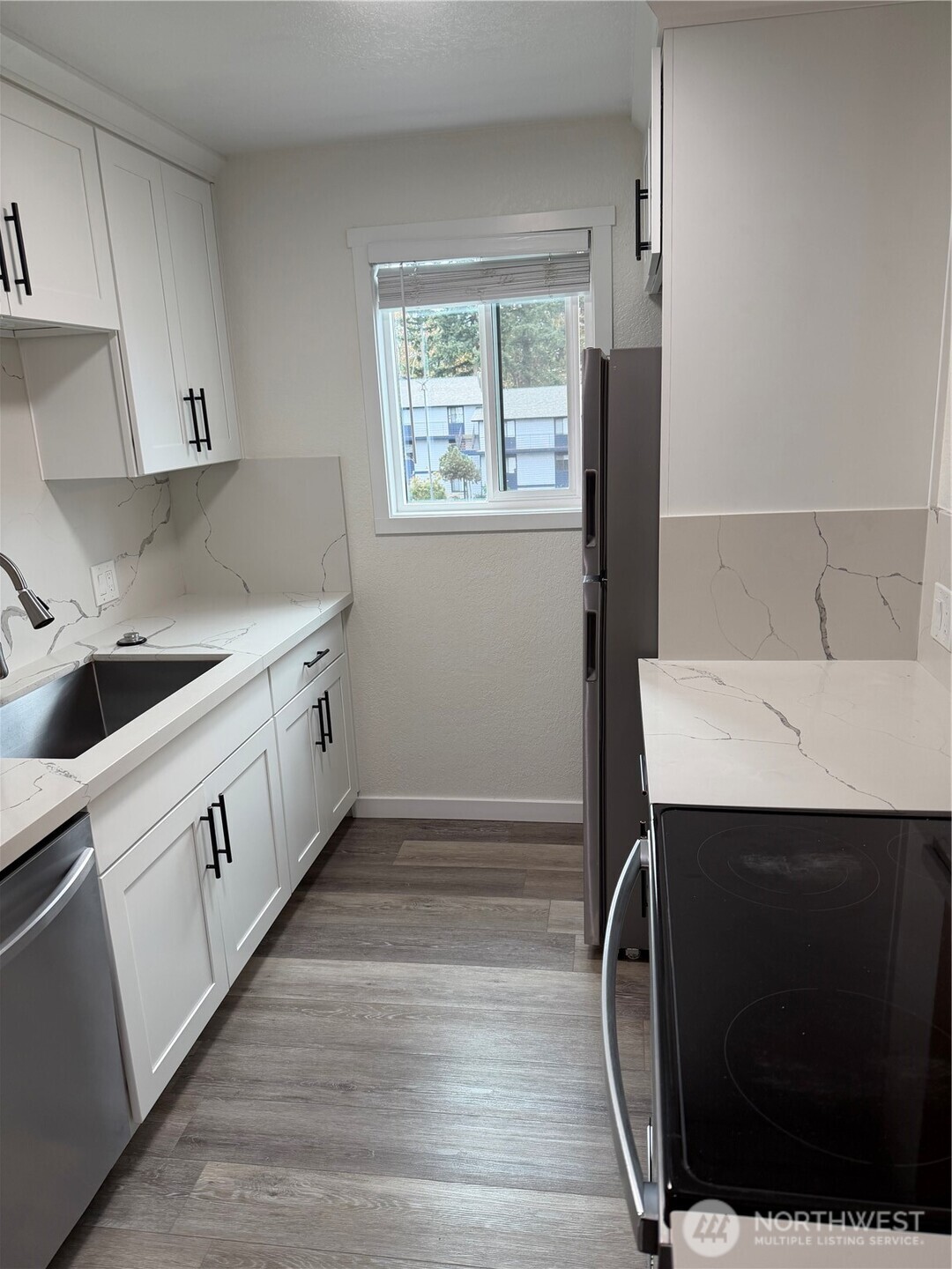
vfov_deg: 71.6
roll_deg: +2.6
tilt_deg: -14.9
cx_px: 476
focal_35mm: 24
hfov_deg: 56.8
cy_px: 634
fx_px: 880
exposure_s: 1/120
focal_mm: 6.76
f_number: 1.78
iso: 125
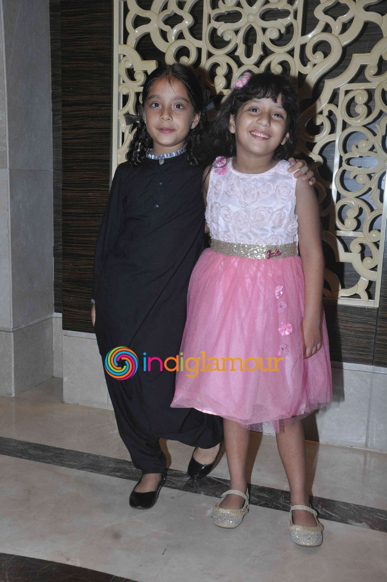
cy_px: 291
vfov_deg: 49.6
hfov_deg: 34.1
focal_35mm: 39
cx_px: 194
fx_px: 630
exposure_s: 1/200
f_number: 10
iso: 800
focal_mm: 26
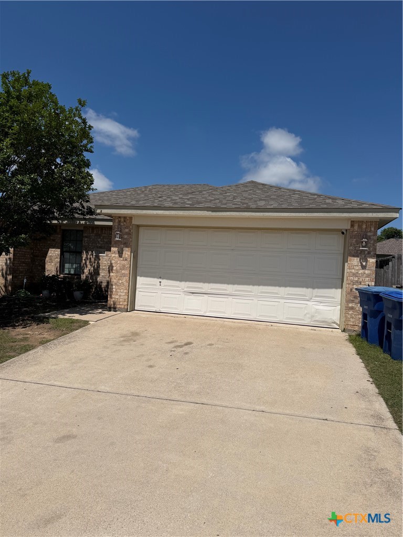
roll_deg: -3.3
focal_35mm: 24
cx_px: 202
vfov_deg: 71.6
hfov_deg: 56.8
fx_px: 373
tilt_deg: +2.4
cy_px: 268
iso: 80
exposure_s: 1/11905
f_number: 1.78
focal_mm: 6.76
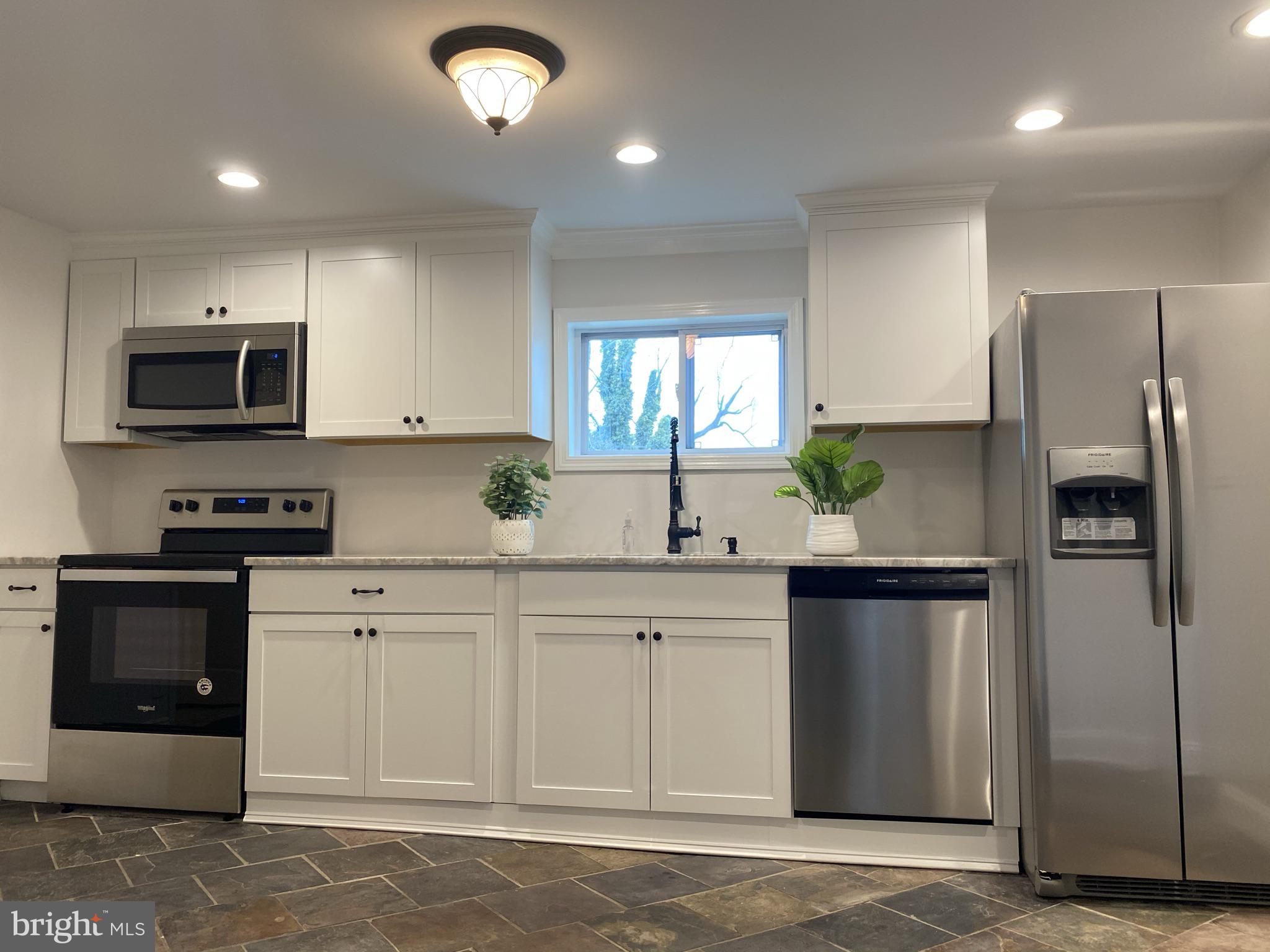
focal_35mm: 26
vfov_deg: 53.1
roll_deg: -0.1
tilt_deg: +5.2
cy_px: 476
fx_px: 954
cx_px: 635
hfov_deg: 67.3
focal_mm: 4.25
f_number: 1.8
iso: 80
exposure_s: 1/60
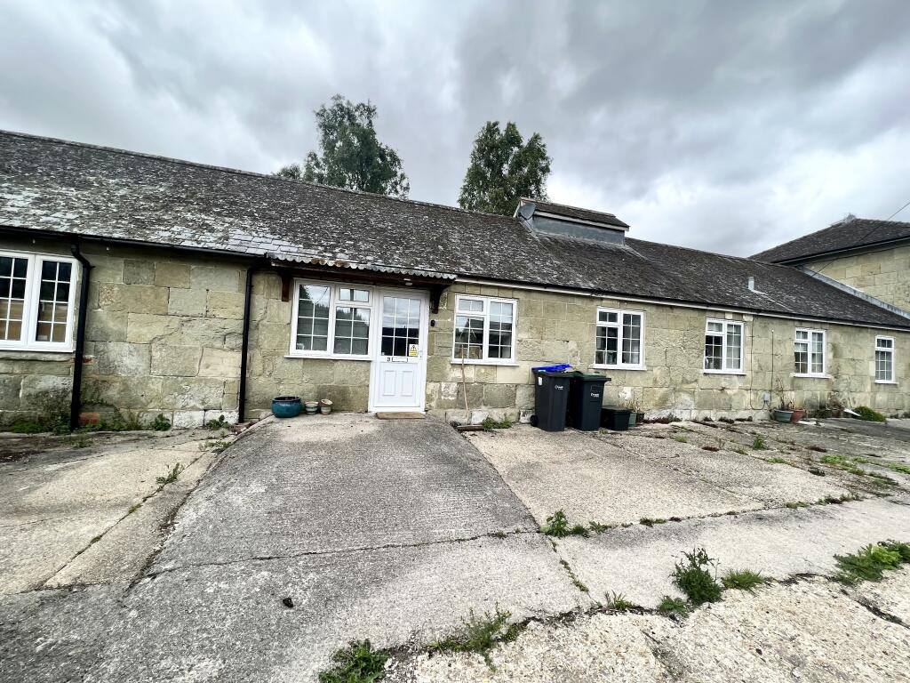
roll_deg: -3.2
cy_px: 342
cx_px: 455
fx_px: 342
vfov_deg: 89.9
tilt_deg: +1.9
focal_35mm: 13
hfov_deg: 106.2
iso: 32
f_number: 1.8
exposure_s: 1/686
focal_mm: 1.57
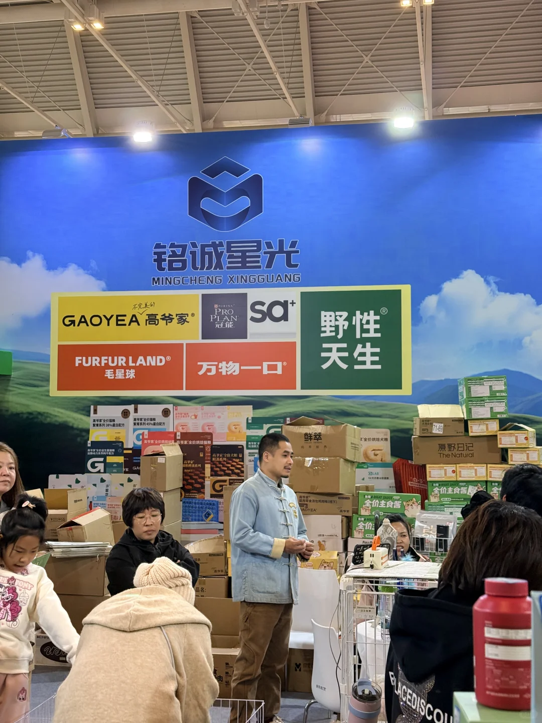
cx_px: 271
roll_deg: -0.8
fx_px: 1002
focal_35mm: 48
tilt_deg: +4.2
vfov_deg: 39.7
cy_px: 362
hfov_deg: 30.3
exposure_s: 1/100
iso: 125
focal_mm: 6.76
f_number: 1.78
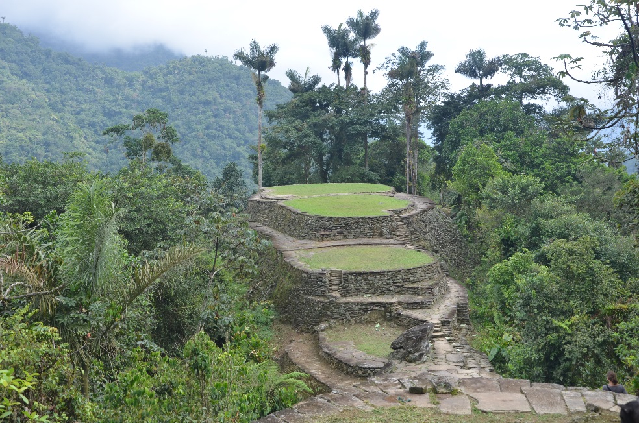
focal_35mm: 48
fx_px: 850
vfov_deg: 28.0
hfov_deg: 41.2
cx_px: 320
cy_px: 212
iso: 200
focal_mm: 32
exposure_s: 1/250
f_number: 8
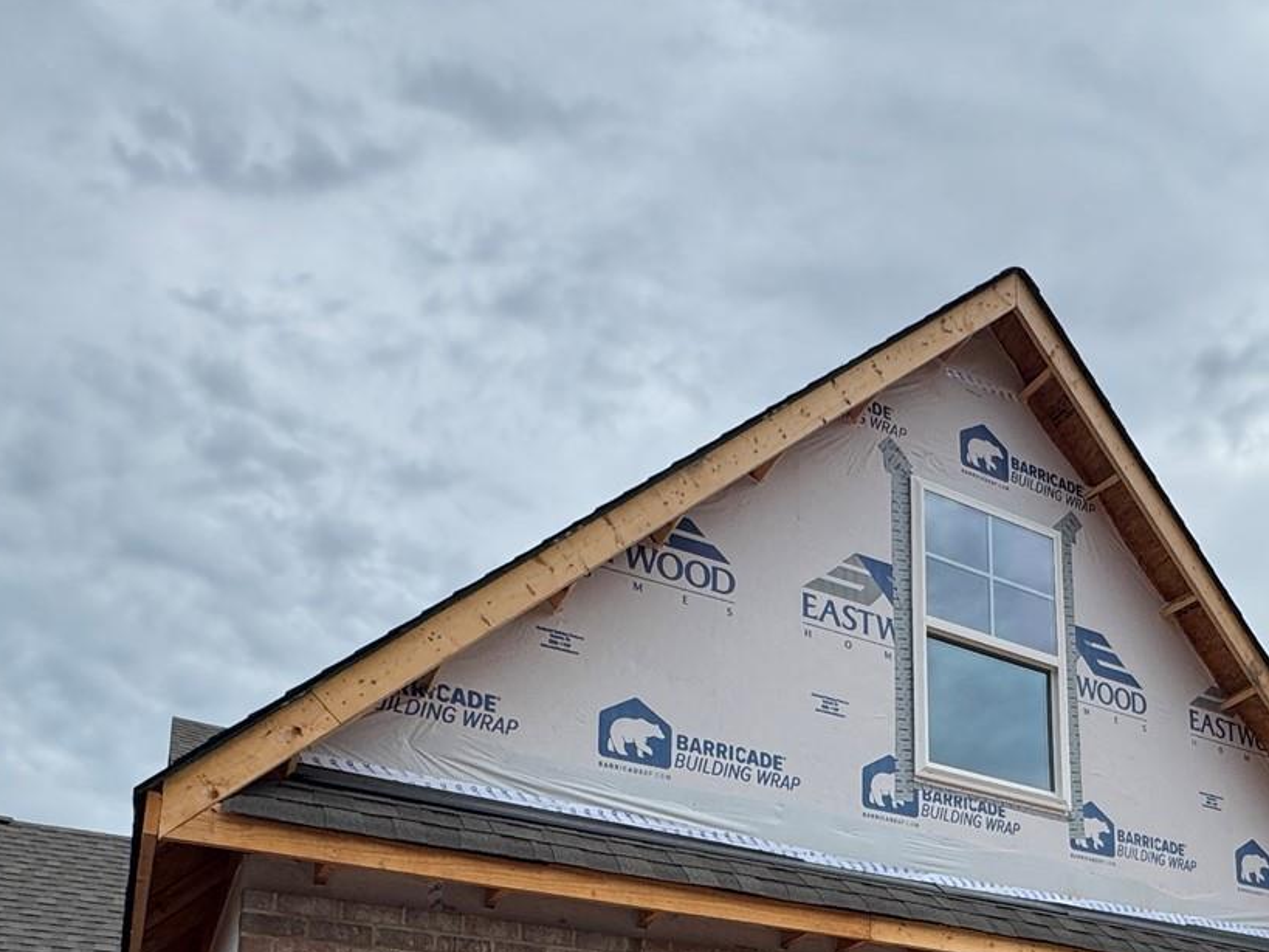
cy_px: 1061
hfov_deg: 50.5
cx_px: 948
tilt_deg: +11.7
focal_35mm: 35
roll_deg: +1.3
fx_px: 1283
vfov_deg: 34.7
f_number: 2.2
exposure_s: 1/2028
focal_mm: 2.22
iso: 50
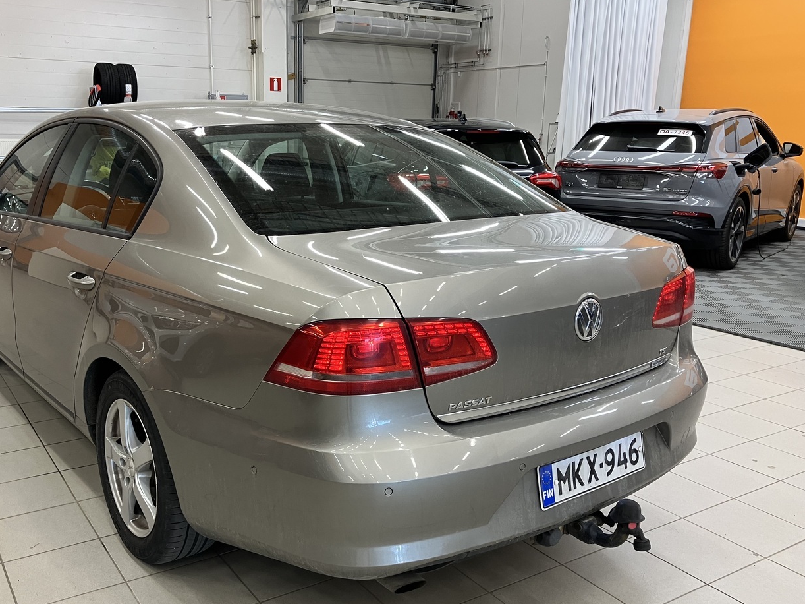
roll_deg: -0.1
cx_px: 335
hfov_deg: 55.1
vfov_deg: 42.8
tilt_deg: -14.9
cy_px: 350
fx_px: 767
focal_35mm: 33
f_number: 1.8
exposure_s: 1/50
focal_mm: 3.99
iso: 64
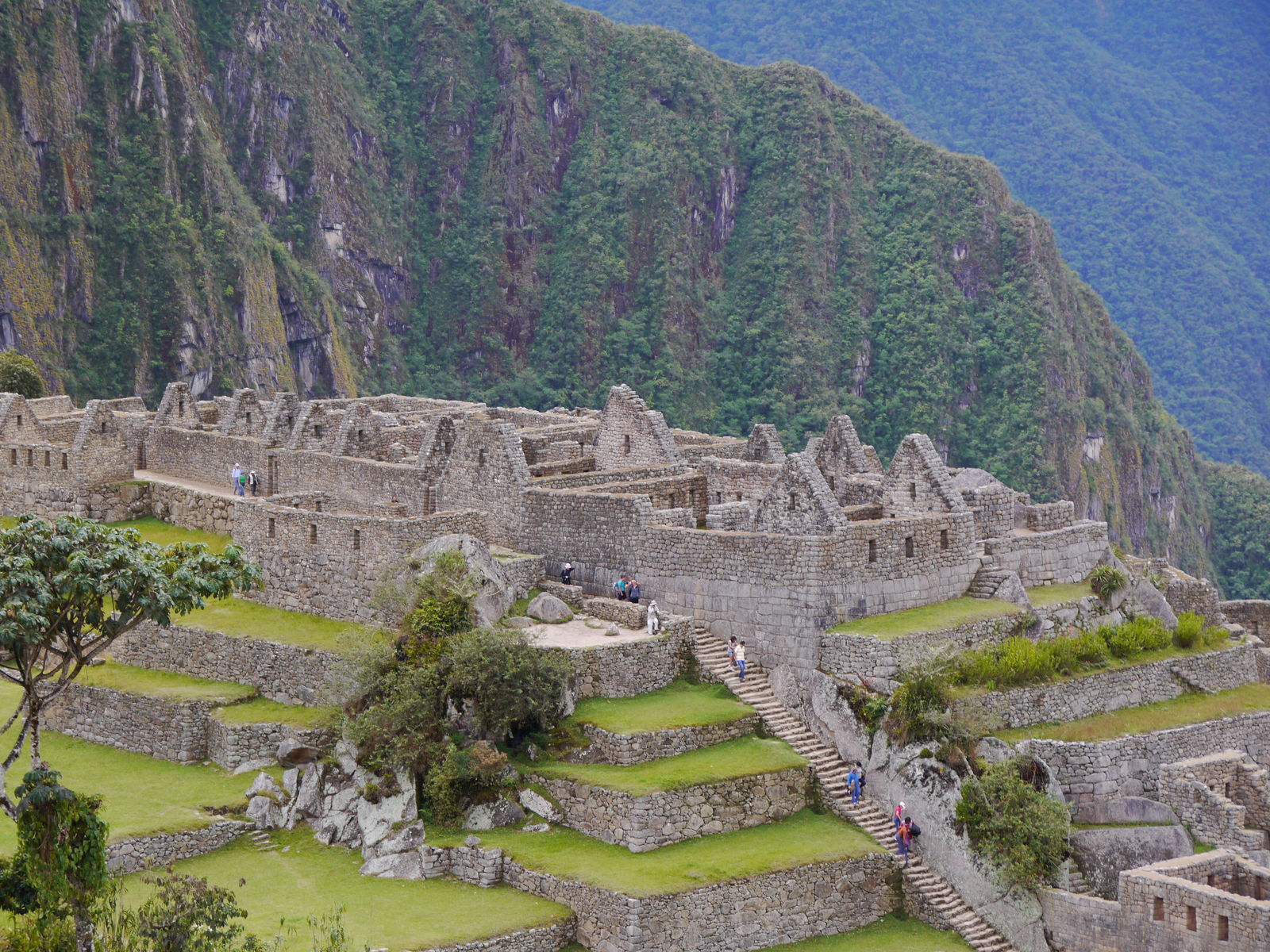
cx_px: 635
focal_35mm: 84
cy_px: 476
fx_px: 3082
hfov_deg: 23.3
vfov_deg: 17.6
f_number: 6.3
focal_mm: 42
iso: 160
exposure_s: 1/200
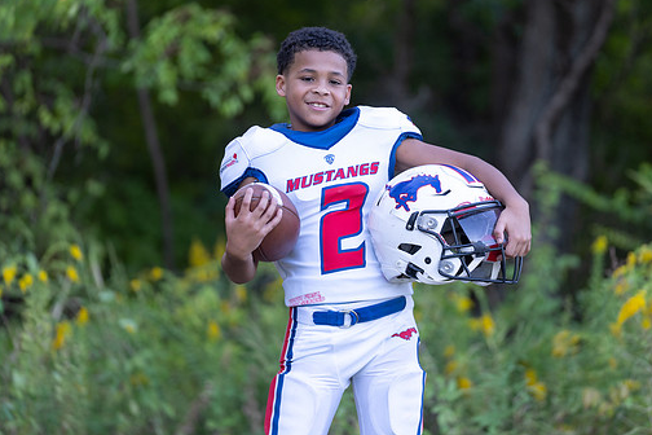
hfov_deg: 12.1
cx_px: 341
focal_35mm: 170
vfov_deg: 8.1
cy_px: 186
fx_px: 3079
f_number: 2.8
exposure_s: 1/320
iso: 320
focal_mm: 147
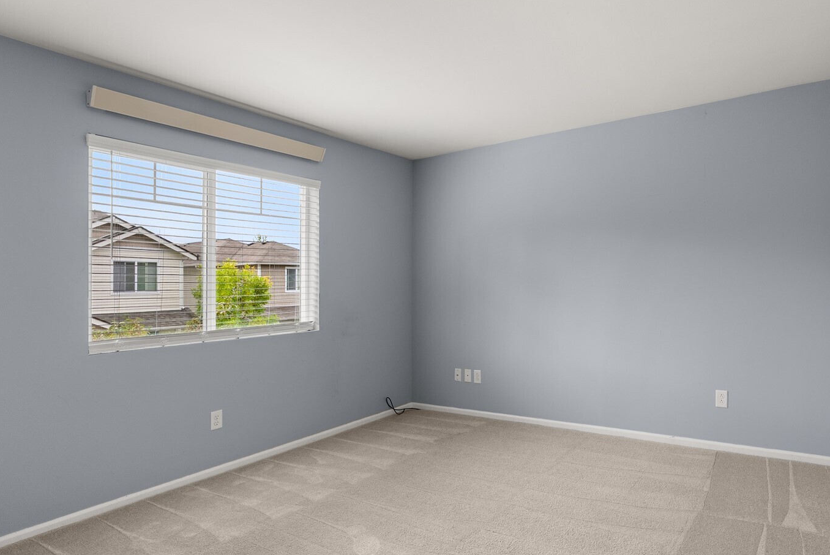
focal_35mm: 20
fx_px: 461
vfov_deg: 62.0
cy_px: 290
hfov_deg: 82.6
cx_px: 512
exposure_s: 1/5
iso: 500
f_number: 9
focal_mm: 16
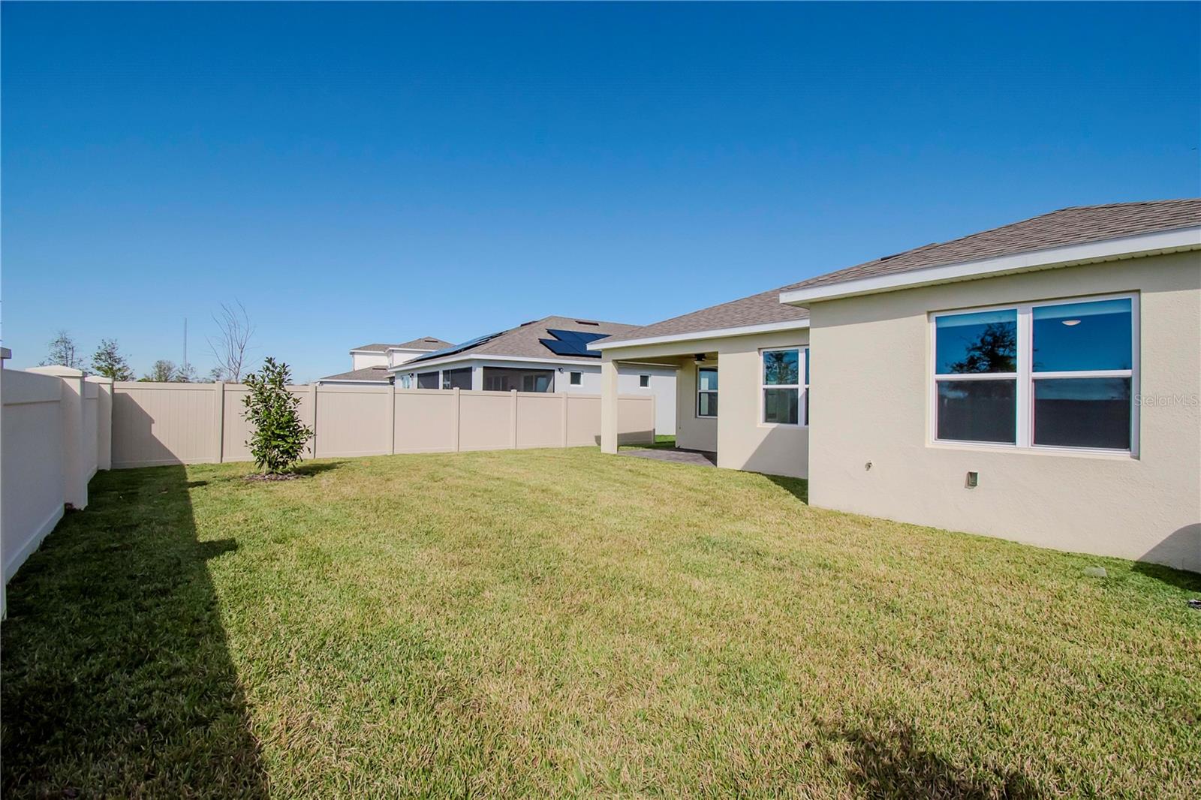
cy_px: 400
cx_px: 600
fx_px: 500
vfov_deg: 77.3
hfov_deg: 100.4
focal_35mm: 15
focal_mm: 10
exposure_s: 1/4000
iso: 800
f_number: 9
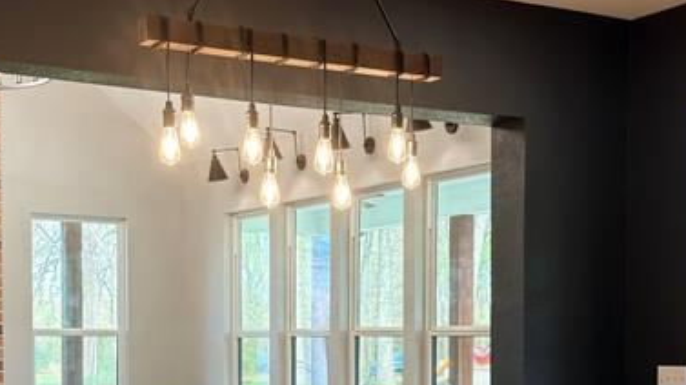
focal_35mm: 71
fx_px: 1291
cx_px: 355
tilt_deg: -1.1
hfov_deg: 29.7
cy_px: 374
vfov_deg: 16.7
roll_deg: +0.8
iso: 125
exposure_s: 1/150
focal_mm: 6.76
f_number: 1.78
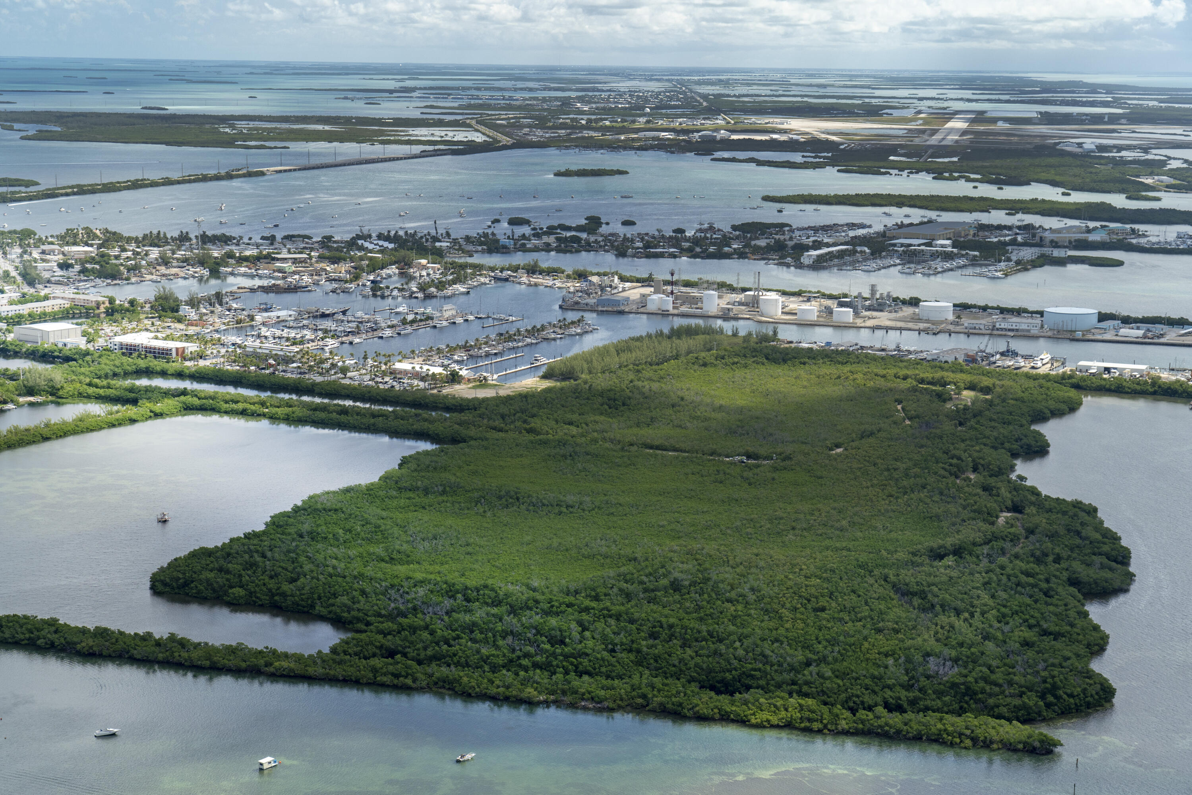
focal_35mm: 63
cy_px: 398
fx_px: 2086
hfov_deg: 31.9
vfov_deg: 21.6
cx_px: 596
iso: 500
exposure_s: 1/800
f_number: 5.6
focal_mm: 63
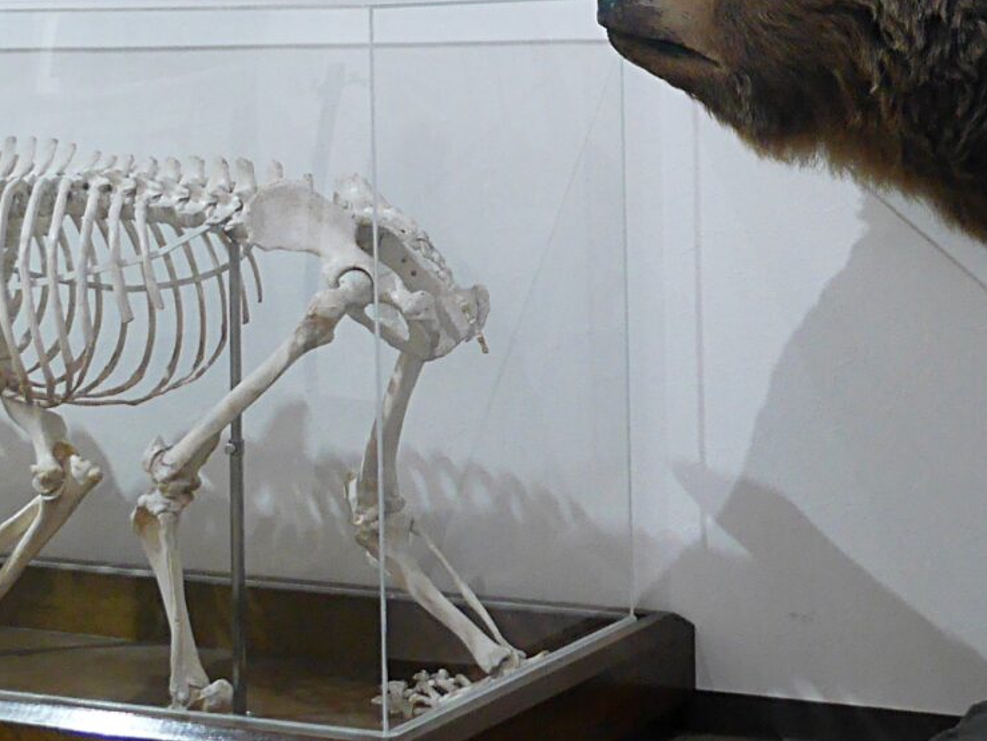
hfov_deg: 18.8
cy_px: 13
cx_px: 639
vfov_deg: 14.0
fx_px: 2966
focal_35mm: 104
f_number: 2.8
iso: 800
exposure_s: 1/60
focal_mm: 15
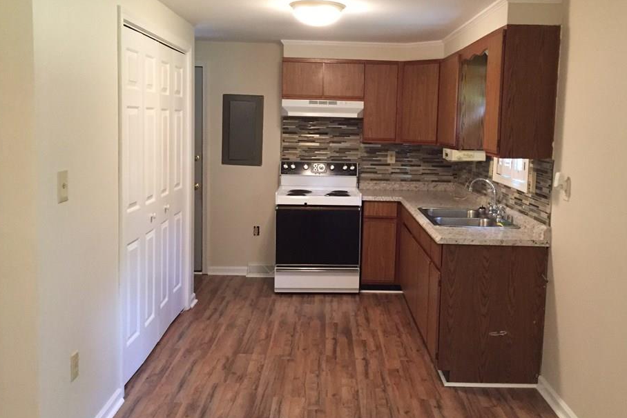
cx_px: 345
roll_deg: -2.8
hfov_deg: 55.7
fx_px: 592
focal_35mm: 34
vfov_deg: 38.9
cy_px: 183
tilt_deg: -6.9
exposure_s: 1/30
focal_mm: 4.15
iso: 250
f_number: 2.2
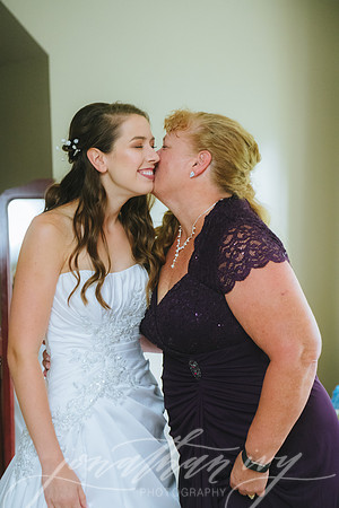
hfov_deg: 19.5
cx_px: 170
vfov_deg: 28.8
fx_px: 989
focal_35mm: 70
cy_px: 254
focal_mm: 70
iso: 3200
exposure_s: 1/160
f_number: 2.8
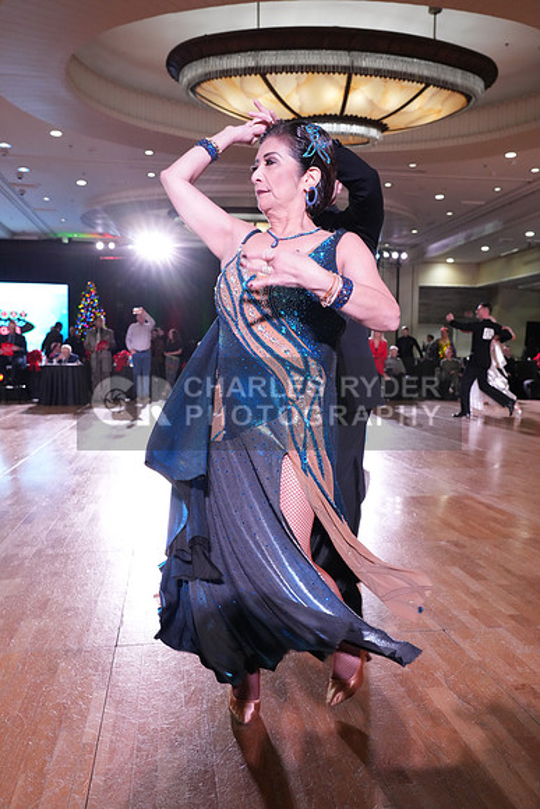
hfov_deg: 45.0
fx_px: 652
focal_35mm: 29
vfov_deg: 63.6
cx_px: 270
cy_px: 404
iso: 5000
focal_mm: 29
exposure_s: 1/320
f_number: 5
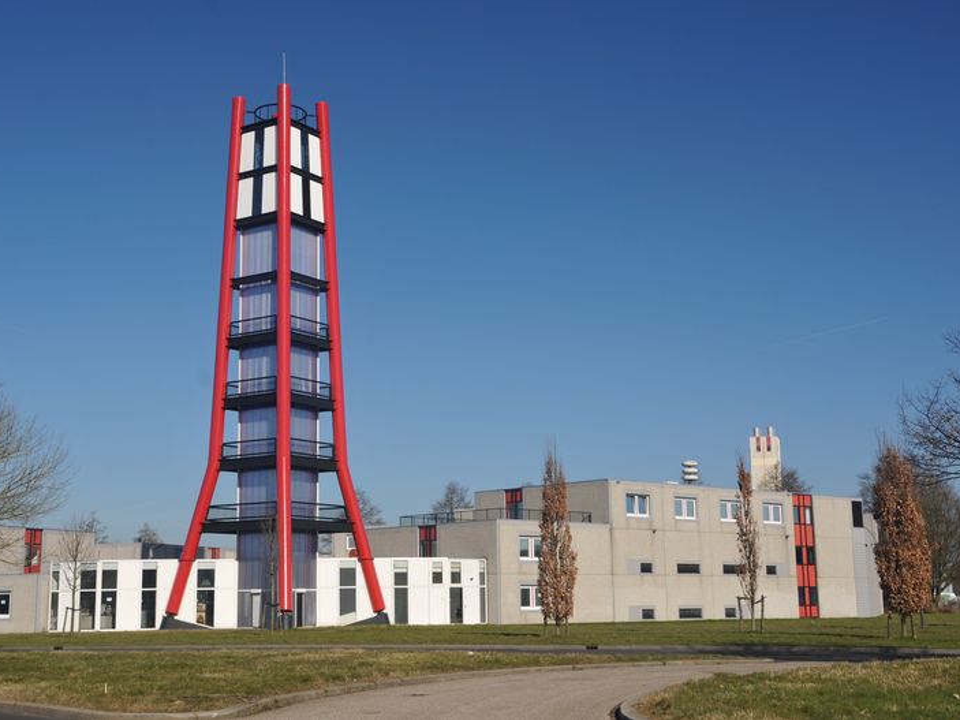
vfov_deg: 30.5
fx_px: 1318
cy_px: 359
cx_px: 440
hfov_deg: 40.0
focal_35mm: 48
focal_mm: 29
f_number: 8
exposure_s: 1/250
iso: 250
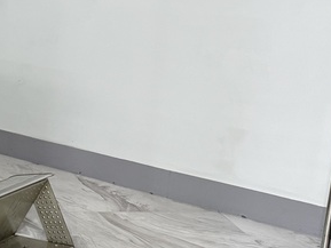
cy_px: 85
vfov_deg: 17.3
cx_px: -243
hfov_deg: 18.6
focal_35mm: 85
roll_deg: +0.1
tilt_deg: -13.1
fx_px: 813
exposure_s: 1/60
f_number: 1.78
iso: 320
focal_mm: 6.76
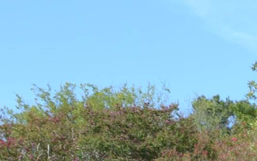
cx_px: 452
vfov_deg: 7.8
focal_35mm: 161
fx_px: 1128
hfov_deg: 12.0
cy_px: 311
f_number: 6.3
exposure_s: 1/160
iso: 100
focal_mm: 18
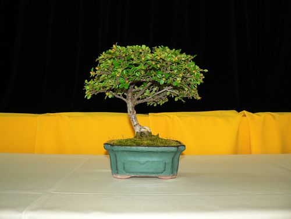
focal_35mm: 35
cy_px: 110
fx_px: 294
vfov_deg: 40.7
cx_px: 146
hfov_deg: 52.6
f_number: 2.8
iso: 200
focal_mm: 6
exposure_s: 1/60
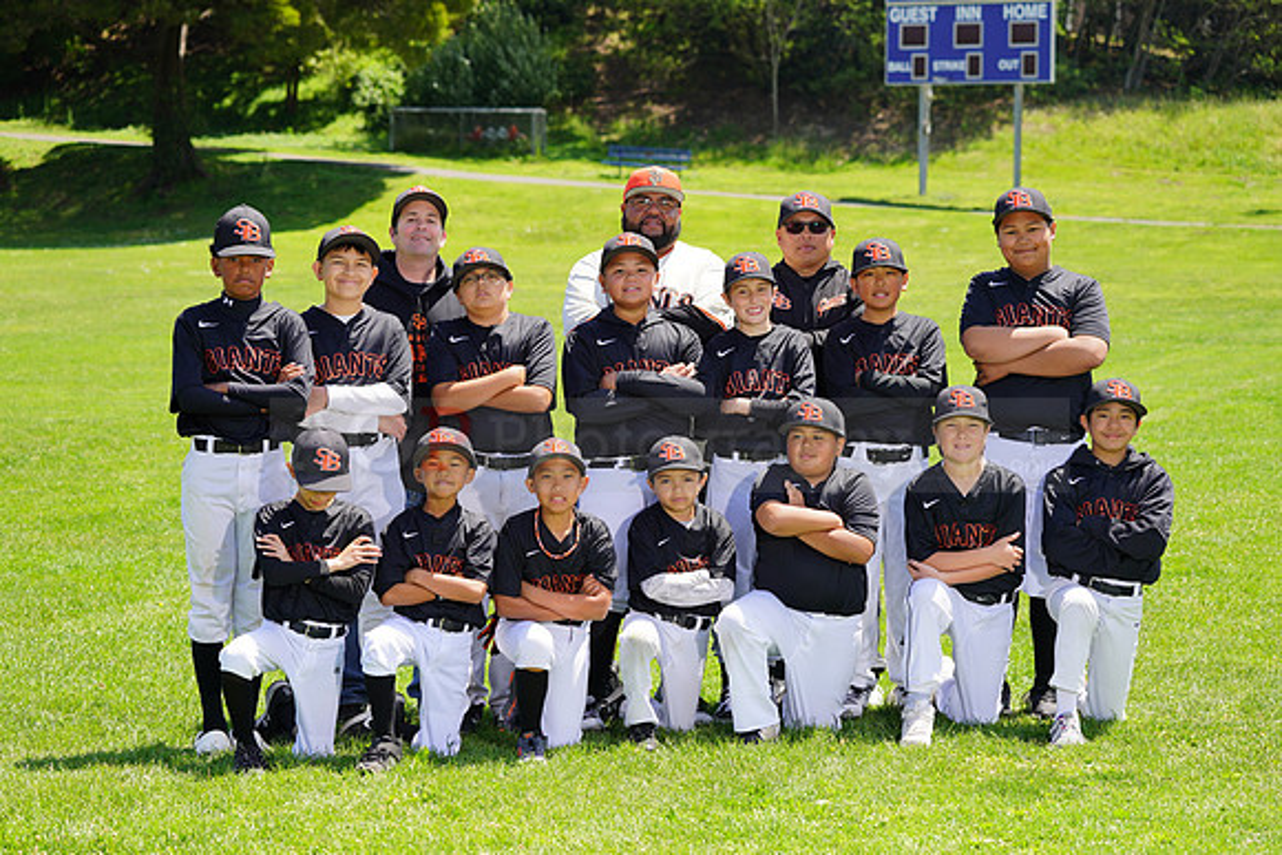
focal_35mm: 100
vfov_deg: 13.7
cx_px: 641
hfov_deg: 20.4
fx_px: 3562
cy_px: 428
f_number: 6.3
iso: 100
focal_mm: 100
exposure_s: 1/250
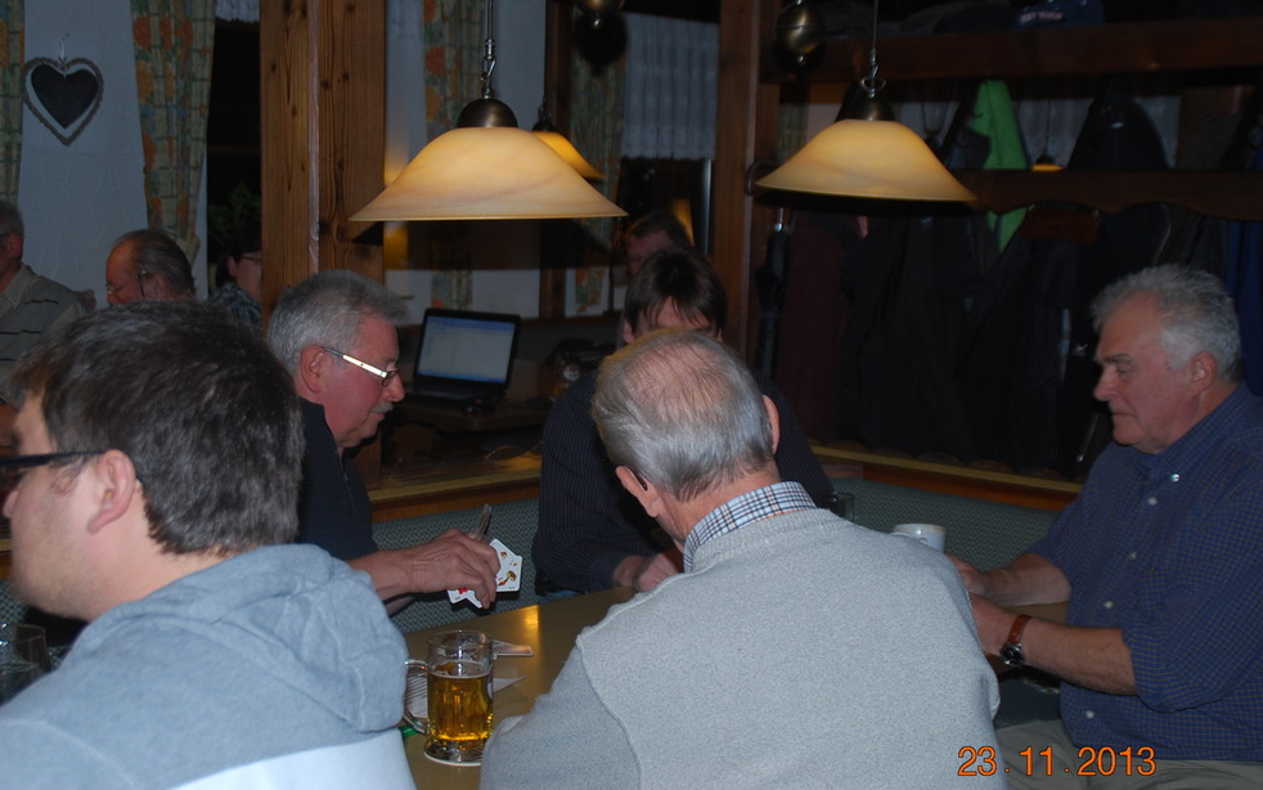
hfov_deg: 37.2
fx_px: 1877
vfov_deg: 23.8
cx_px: 636
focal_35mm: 55
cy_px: 396
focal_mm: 35
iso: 200
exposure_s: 1/60
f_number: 4.2
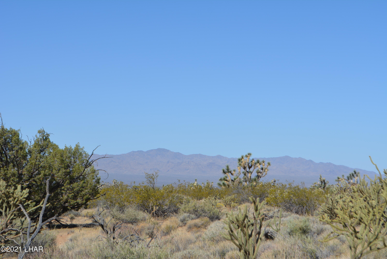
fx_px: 888
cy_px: 130
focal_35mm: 82
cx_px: 194
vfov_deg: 16.6
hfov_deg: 24.6
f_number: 9
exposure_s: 1/320
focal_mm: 55
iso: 100
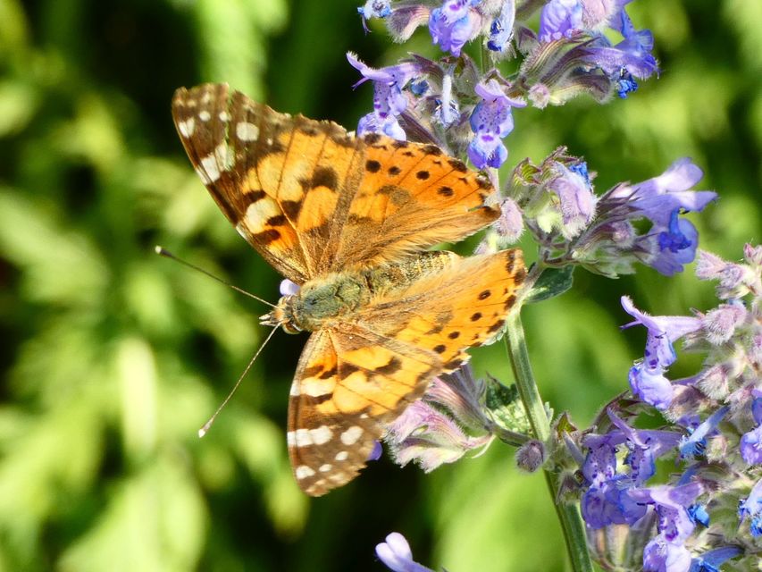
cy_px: 286
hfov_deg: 5.8
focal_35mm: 339
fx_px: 7463
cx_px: 381
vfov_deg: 4.4
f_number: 5.6
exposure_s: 1/80
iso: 100
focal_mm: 60.8
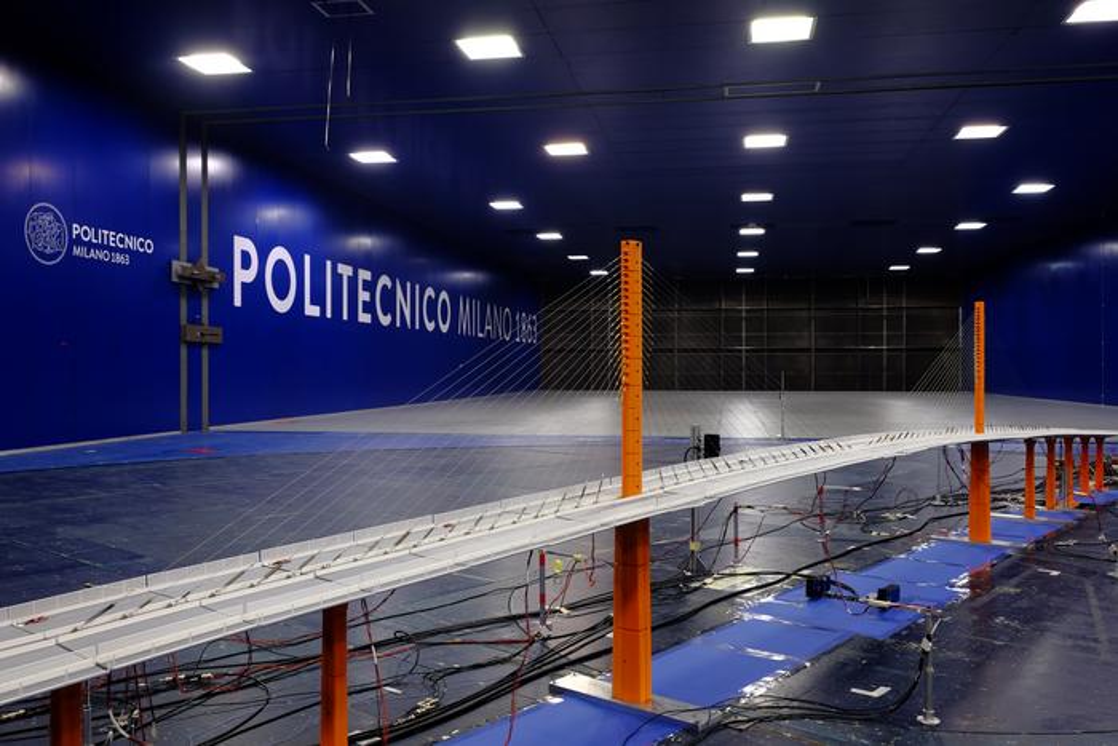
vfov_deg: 45.0
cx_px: 559
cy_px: 373
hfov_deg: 63.6
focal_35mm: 29
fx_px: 901
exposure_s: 1/4
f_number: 6.4
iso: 200
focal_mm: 19.6
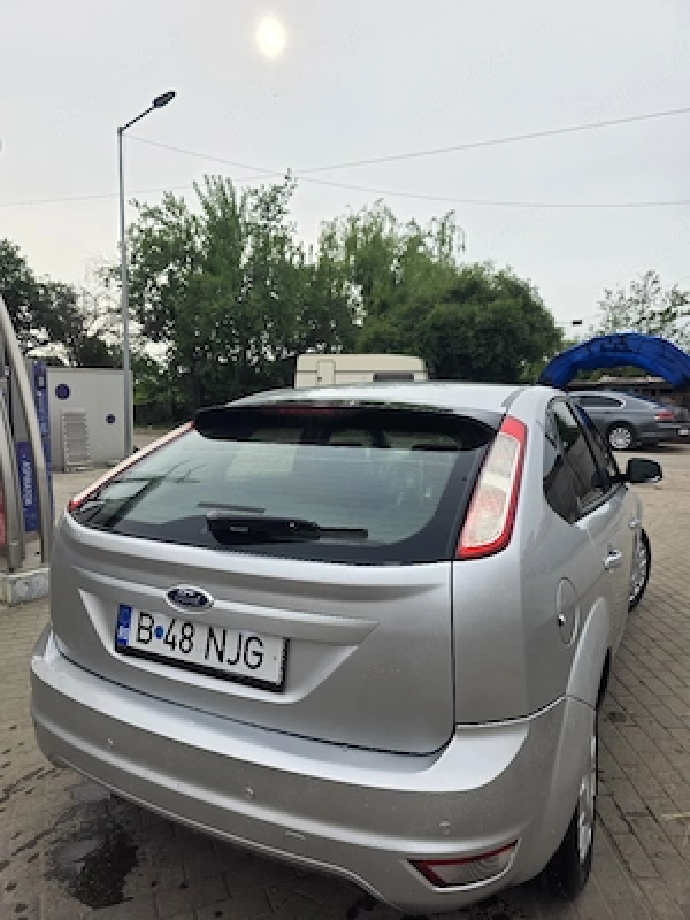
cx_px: 345
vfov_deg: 73.9
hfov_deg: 58.9
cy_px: 460
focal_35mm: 23
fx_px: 611
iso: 80
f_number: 1.7
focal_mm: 6.3
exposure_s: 1/2500
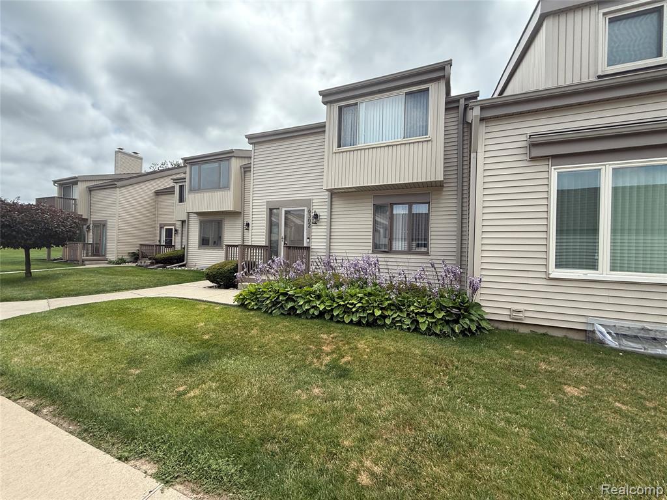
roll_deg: -1.8
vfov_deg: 85.7
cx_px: 334
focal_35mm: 14
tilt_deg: +1.8
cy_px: 250
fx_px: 270
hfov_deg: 102.1
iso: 64
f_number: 2.2
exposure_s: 1/1145
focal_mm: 2.22
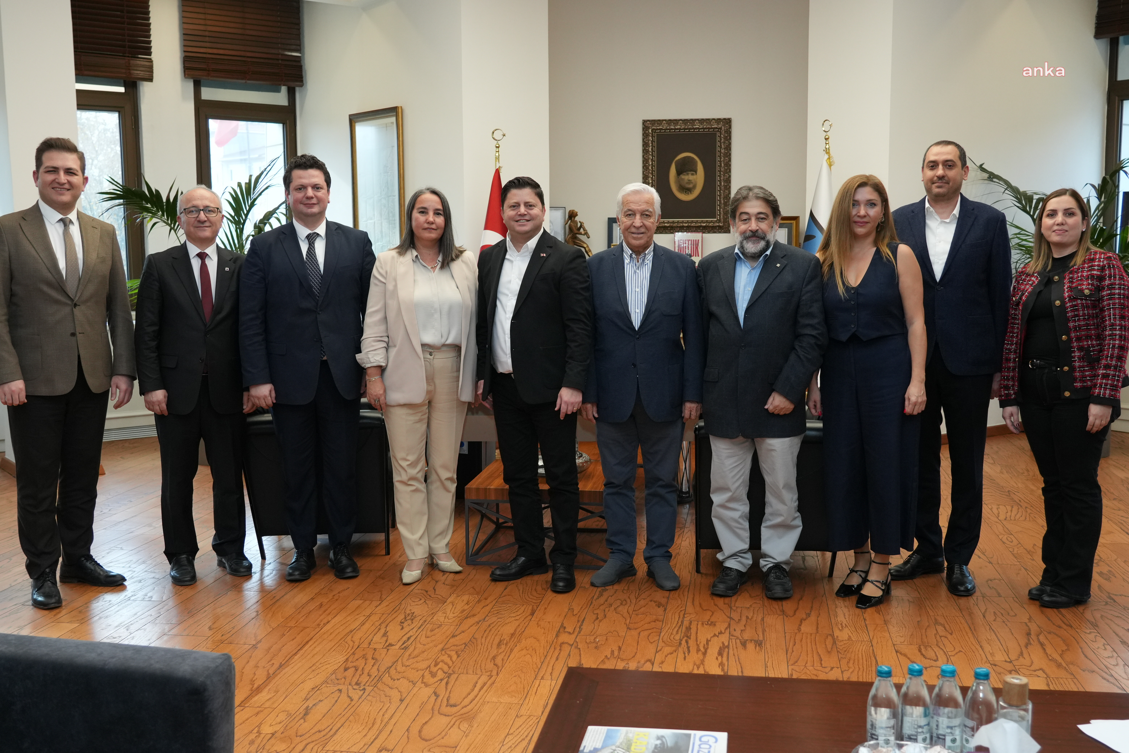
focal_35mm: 36
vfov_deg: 36.9
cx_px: 564
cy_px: 376
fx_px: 1129
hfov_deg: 53.1
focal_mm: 24
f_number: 4
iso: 1000
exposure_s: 1/125
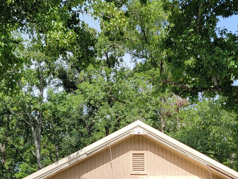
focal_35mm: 68
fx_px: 467
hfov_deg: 28.5
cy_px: 252
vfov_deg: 19.4
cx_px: 144
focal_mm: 6.7
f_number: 1.8
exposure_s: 1/516
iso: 16
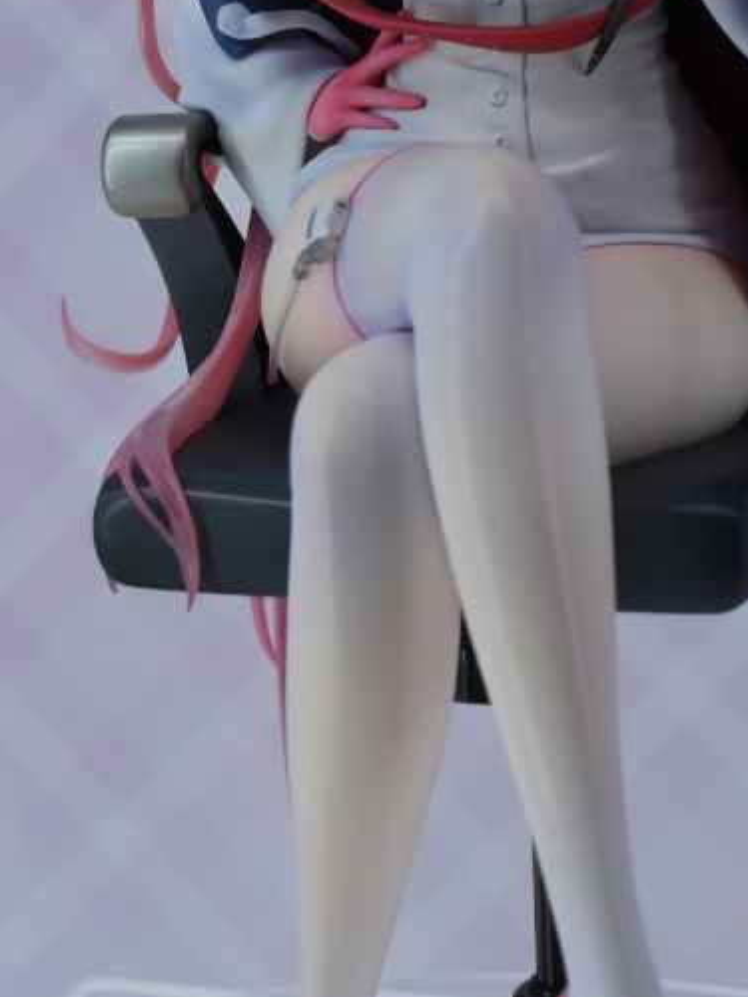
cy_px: 30
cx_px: 465
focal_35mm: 136
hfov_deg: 10.9
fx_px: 3906
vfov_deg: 14.4
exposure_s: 1/400
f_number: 8
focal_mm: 29
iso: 640
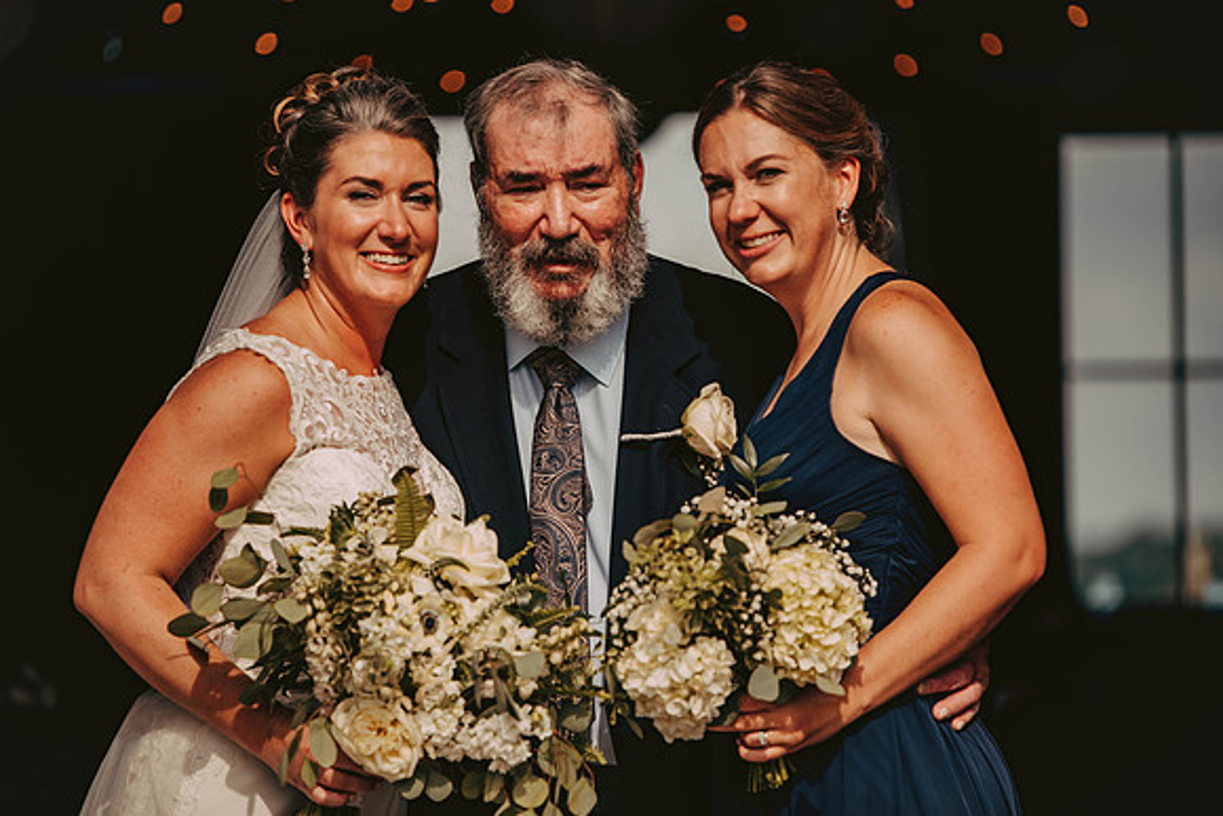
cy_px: 408
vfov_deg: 7.4
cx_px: 612
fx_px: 6286
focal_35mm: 185
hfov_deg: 11.1
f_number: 2.8
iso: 200
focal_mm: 185
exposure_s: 1/2500
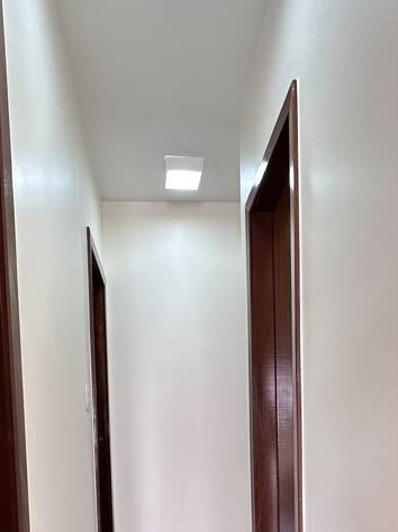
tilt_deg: -3.6
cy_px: 470
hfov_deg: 44.1
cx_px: 196
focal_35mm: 32
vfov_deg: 50.9
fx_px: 491
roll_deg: +0.7
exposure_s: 1/120
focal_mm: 2.22
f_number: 2.2
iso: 320
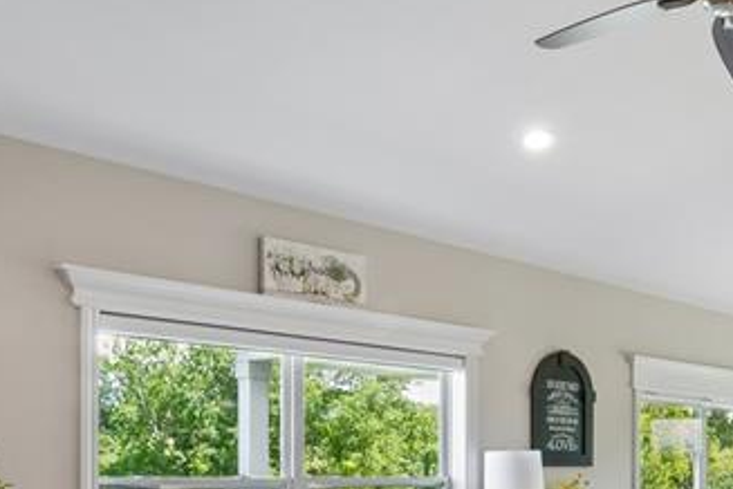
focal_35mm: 48
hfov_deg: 36.1
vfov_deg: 26.8
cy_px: 482
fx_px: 970
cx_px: 776
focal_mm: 15.2
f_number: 18
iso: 400
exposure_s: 1/3.33
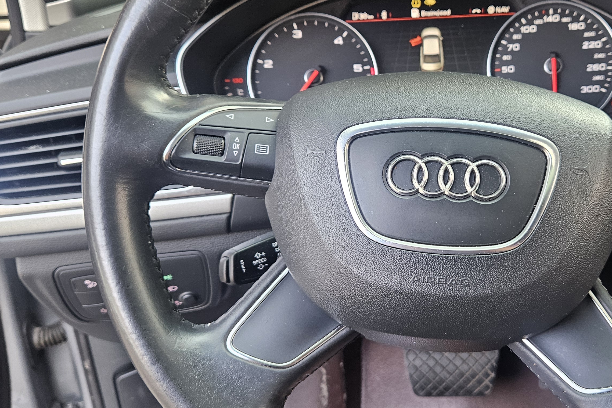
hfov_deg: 45.6
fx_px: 714
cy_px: 189
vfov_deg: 31.9
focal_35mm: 42
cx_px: 412
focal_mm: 5.4
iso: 160
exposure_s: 1/120
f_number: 1.8
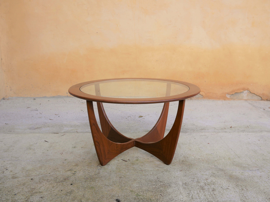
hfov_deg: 46.8
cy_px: 101
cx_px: 135
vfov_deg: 36.0
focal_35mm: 40
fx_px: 312
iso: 200
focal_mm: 20
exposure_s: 1/400
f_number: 3.5
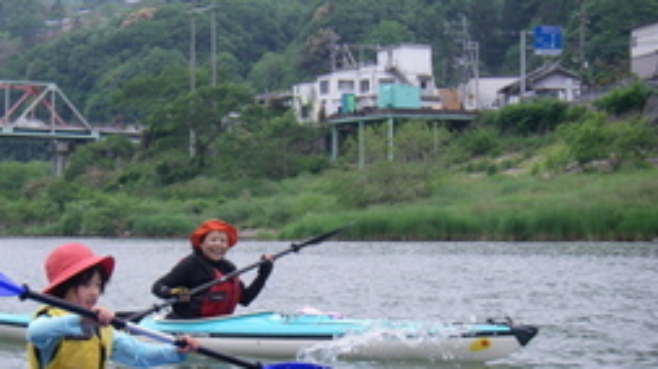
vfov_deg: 12.7
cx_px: 250
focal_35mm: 95
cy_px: 225
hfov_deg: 22.4
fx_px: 1657
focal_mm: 10.5
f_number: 3.7
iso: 64
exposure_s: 1/400
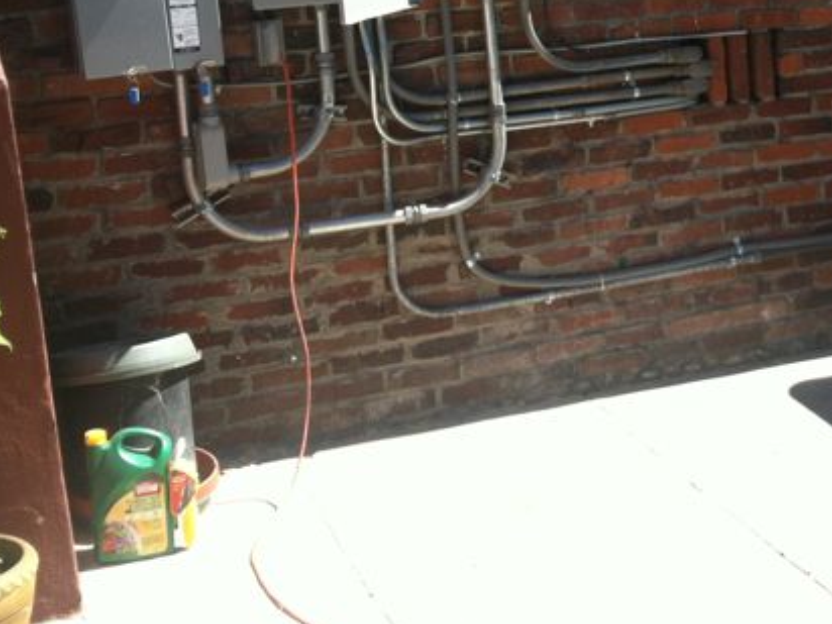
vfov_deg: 21.2
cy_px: 77
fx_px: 1634
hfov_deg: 27.6
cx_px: 735
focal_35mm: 68
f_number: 2.8
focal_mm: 3.85
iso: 80
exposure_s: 1/504
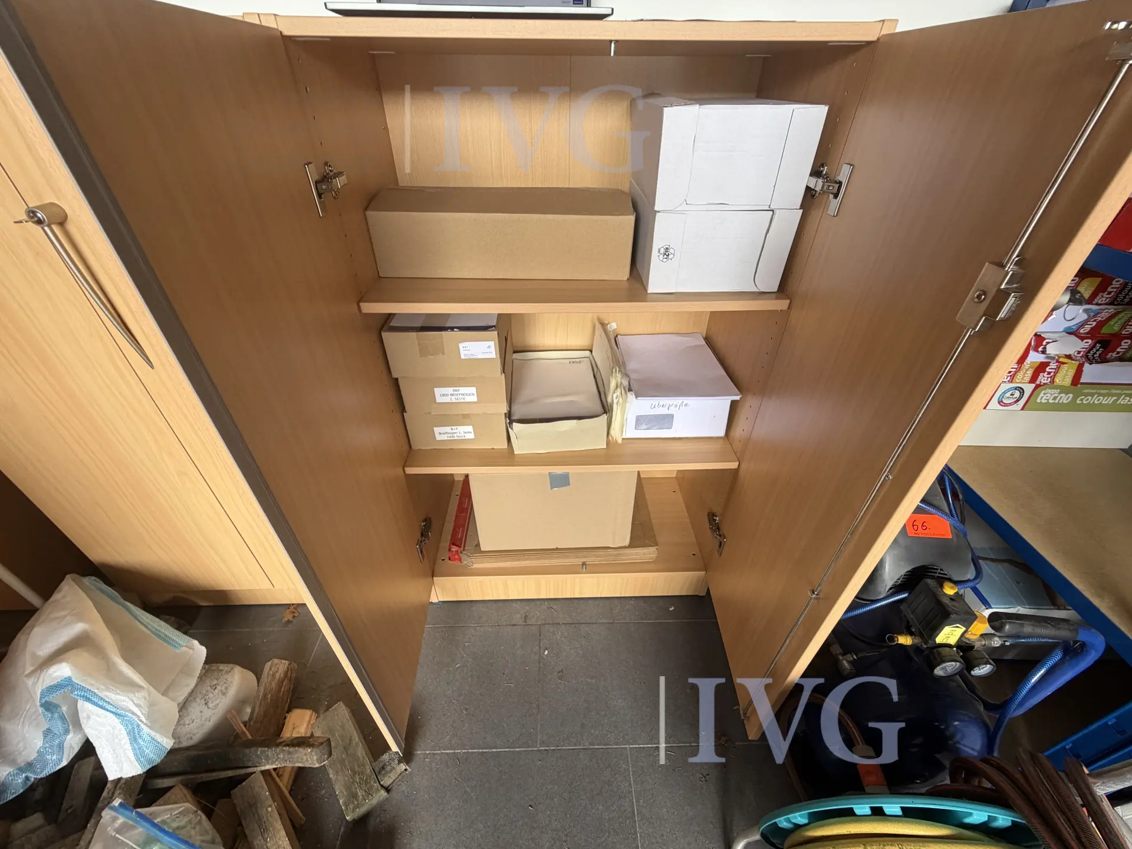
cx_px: 566
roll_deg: +0.2
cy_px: 424
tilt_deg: -36.8
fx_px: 458
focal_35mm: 14
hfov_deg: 102.1
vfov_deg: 85.7
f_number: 2.2
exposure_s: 1/121
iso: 160
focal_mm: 2.22
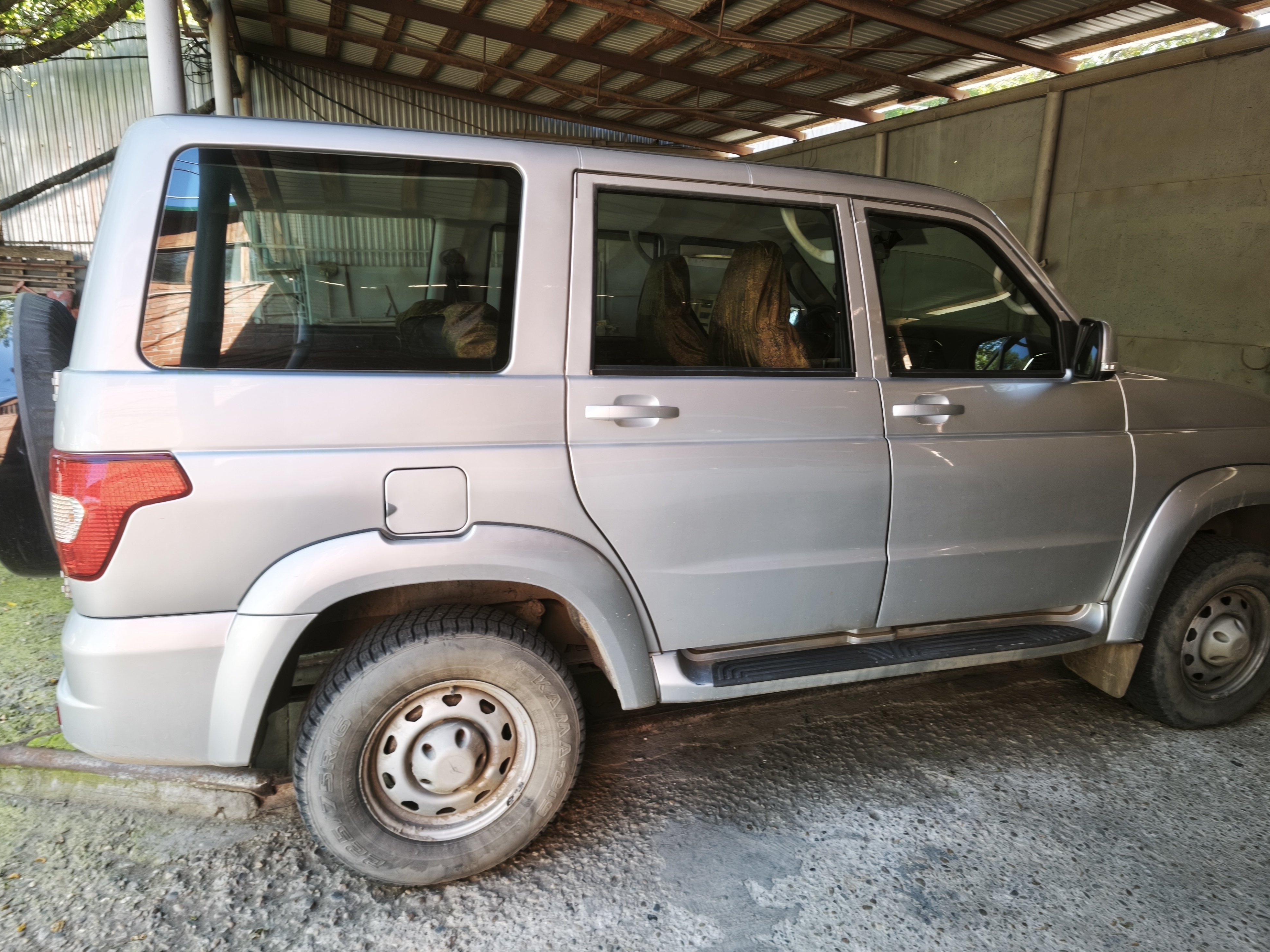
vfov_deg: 56.8
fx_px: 881
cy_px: 471
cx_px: 645
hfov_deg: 71.6
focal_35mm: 24
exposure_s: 1/100
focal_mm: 5.35
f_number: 1.7
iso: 200
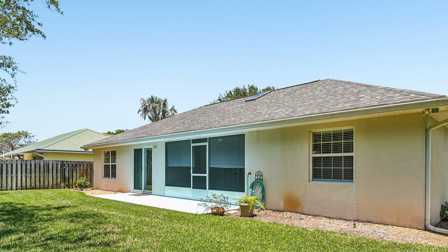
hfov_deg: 78.0
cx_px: 265
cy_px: 163
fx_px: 273
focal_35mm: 23
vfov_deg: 48.8
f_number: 9
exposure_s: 1/80
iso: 100
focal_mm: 14
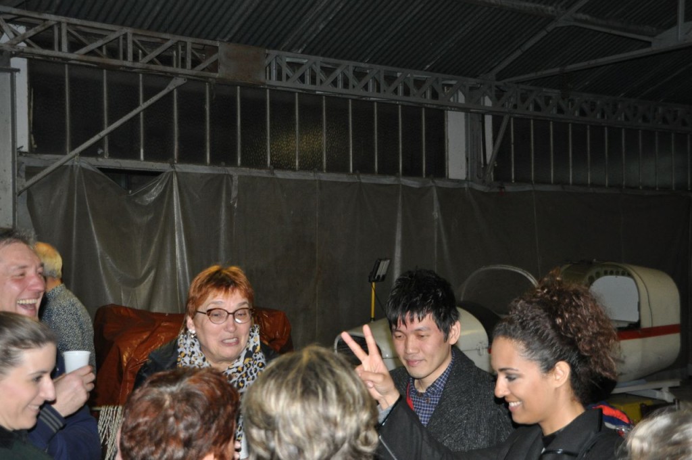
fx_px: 979
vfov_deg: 26.4
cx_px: 346
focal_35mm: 51
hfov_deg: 38.9
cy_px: 230
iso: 800
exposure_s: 1/60
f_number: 4.5
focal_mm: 34
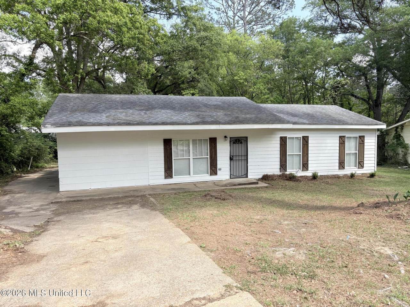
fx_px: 308
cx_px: 205
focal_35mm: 26
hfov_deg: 67.3
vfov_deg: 53.1
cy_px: 154
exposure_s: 1/612
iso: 50
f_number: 1.6
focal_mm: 5.96
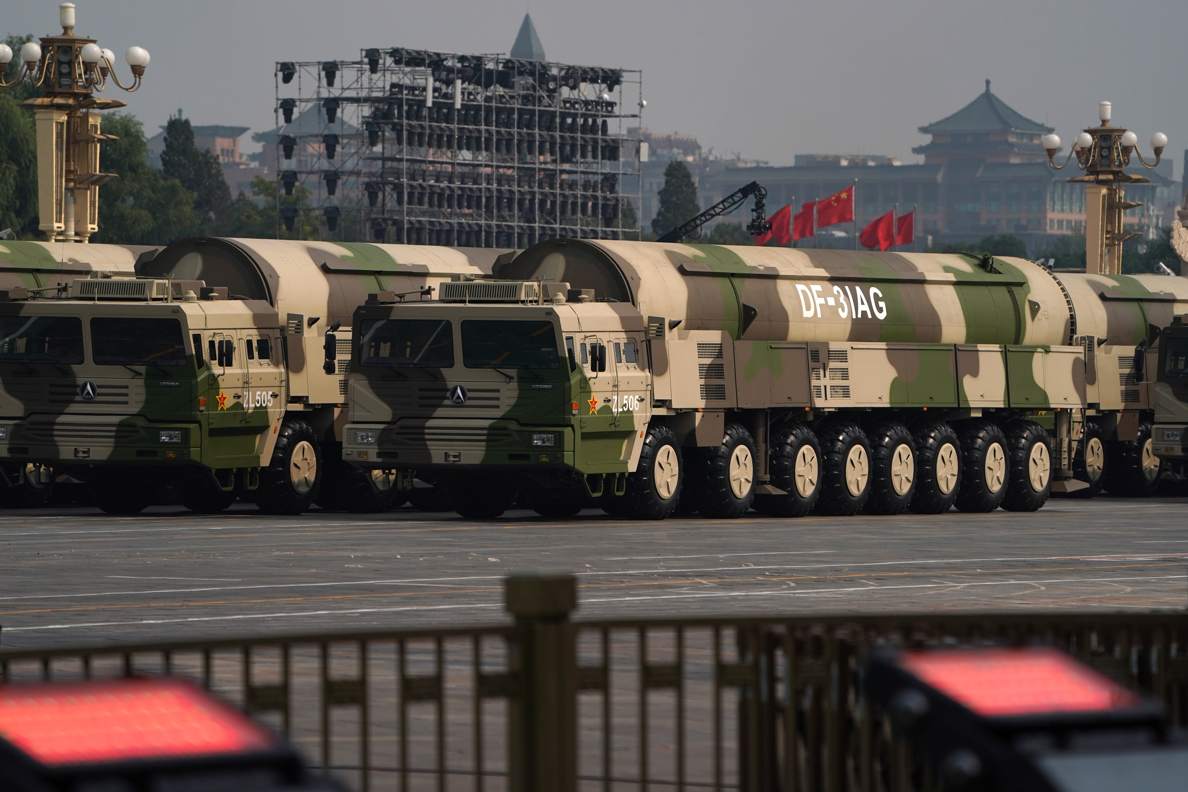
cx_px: 594
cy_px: 396
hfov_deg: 8.3
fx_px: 8150
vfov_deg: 5.6
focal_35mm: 247
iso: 320
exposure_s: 1/4000
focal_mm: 247
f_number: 6.3
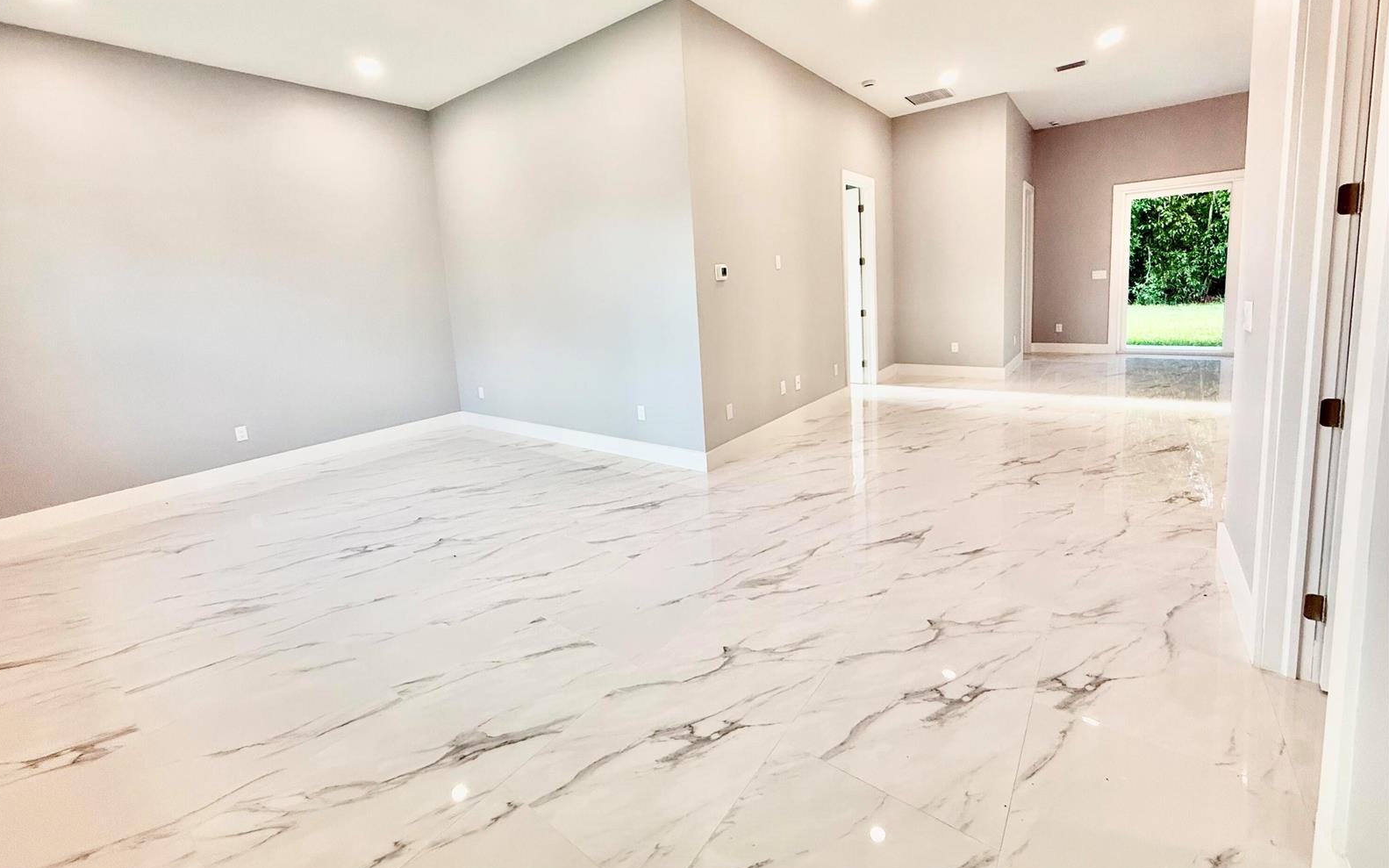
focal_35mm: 15
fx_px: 568
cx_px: 689
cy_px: 354
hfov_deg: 101.5
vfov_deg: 74.1
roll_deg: +3.5
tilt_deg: -6.0
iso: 125
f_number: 2.2
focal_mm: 2.22
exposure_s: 1/120
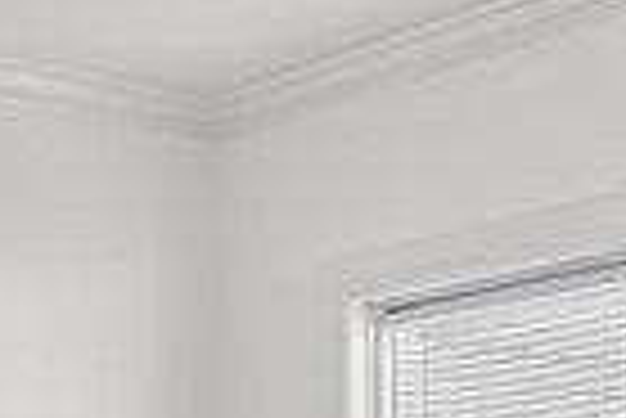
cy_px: 744
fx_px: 2176
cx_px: 88
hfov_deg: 16.2
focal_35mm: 125
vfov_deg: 10.4
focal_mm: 16
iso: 800
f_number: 9
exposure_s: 1/4
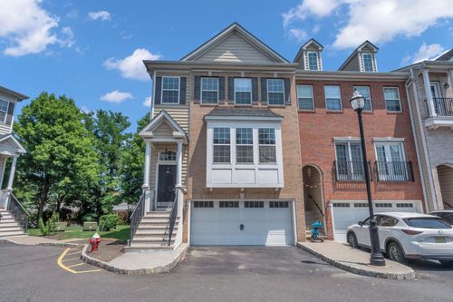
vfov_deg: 61.9
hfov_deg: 84.0
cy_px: 151
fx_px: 252
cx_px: 226
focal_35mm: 20
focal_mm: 20
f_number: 9
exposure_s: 1/500
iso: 250
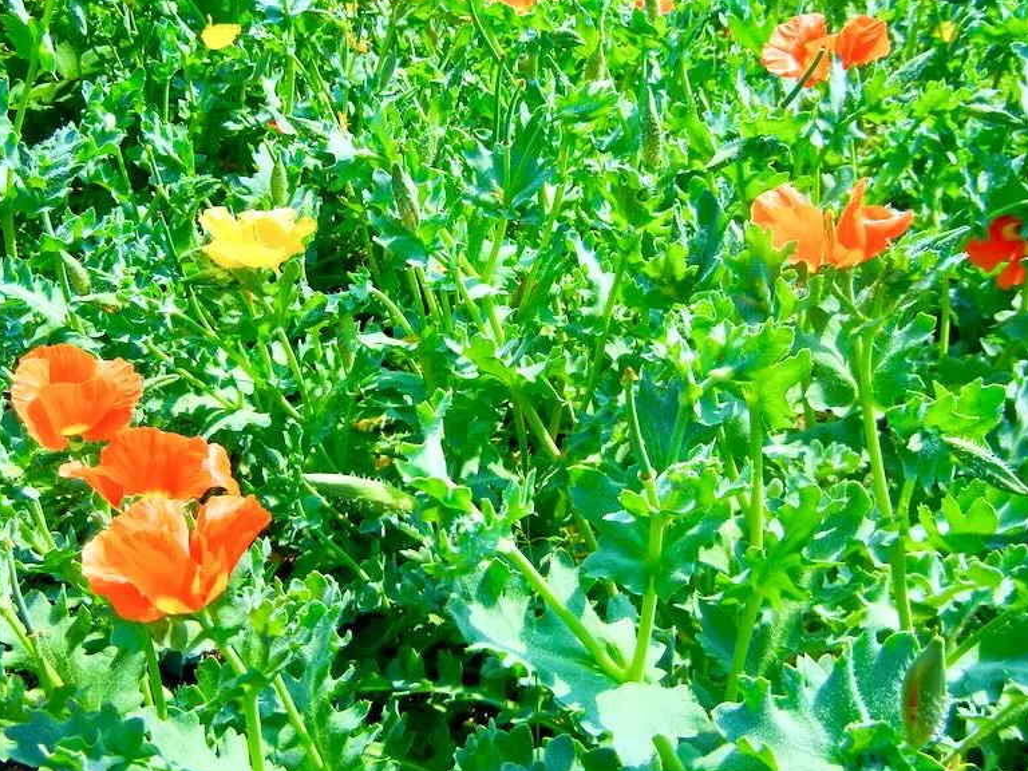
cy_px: 327
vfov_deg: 35.9
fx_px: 1188
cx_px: 467
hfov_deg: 46.7
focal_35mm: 40
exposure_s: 1/290
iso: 160
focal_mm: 5.4
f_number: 7
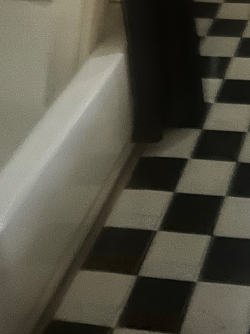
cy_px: -128
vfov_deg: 22.3
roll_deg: -0.9
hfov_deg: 18.6
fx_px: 733
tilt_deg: -16.5
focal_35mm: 76
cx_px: 280
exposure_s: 1/13
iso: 640
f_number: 1.5
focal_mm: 5.7
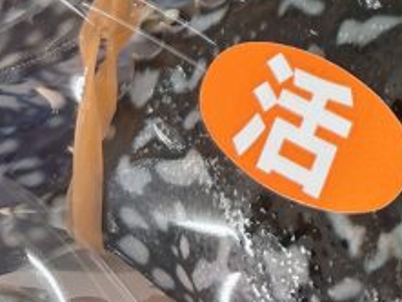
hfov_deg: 15.8
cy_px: -238
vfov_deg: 12.1
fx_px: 1313
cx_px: 628
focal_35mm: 113
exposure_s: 1/60
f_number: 1.6
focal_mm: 5.96
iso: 125
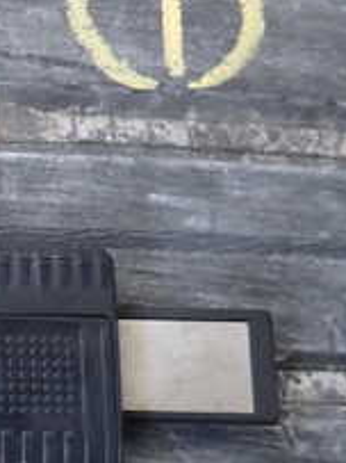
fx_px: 987
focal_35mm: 74
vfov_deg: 26.3
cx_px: -255
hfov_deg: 16.8
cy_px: 233
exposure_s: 1/50
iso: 200
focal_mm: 4.5
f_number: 2
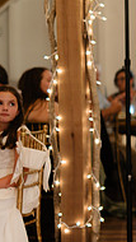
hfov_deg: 7.0
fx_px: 1057
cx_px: 326
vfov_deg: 13.0
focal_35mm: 165
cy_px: 143
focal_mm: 50
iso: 800
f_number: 1.8
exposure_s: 1/200
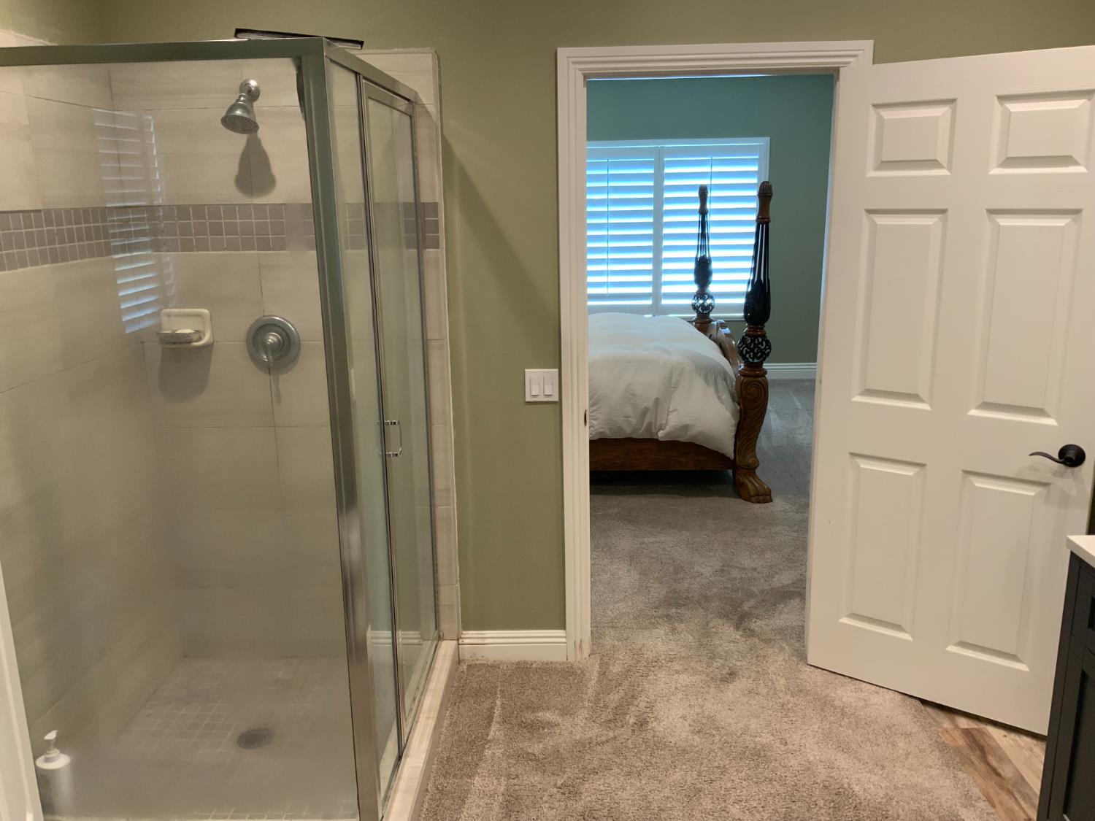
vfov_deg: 48.2
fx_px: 917
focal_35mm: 29
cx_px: 548
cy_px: 410
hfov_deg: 61.7
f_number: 1.8
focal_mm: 3
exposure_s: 1/60
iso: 80
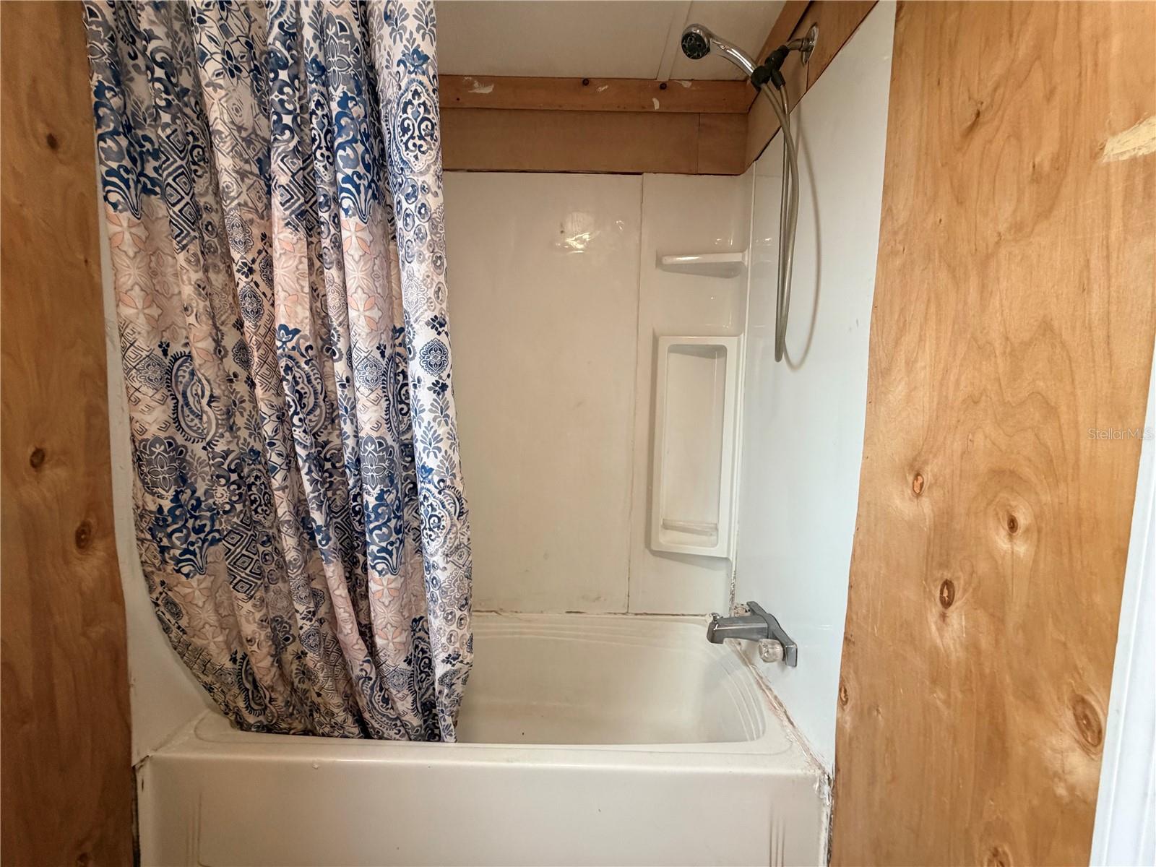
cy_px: 434
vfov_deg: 85.7
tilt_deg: -6.0
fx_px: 468
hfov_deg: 102.1
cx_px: 578
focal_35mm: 14
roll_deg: -1.8
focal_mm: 2.22
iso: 250
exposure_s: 1/121
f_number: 2.2
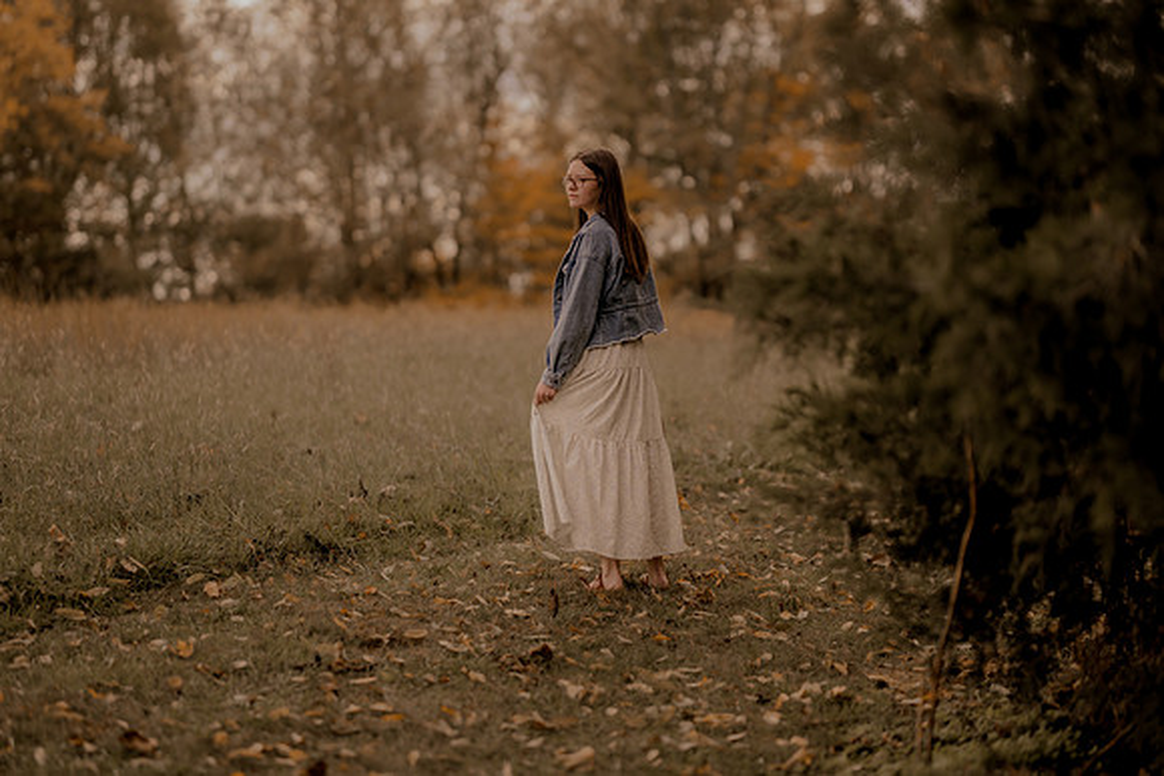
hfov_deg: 23.9
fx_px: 2749
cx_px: 582
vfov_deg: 16.1
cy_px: 388
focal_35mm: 85
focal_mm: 85
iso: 200
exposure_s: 1/2000
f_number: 1.4
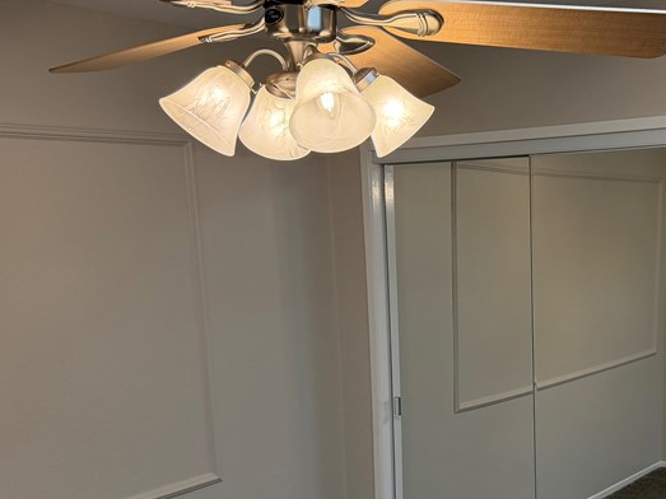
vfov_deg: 30.5
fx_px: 904
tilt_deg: -8.6
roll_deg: +1.5
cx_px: 521
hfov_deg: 39.1
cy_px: 350
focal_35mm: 47
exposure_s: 1/120
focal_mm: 6.76
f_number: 1.78
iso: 200
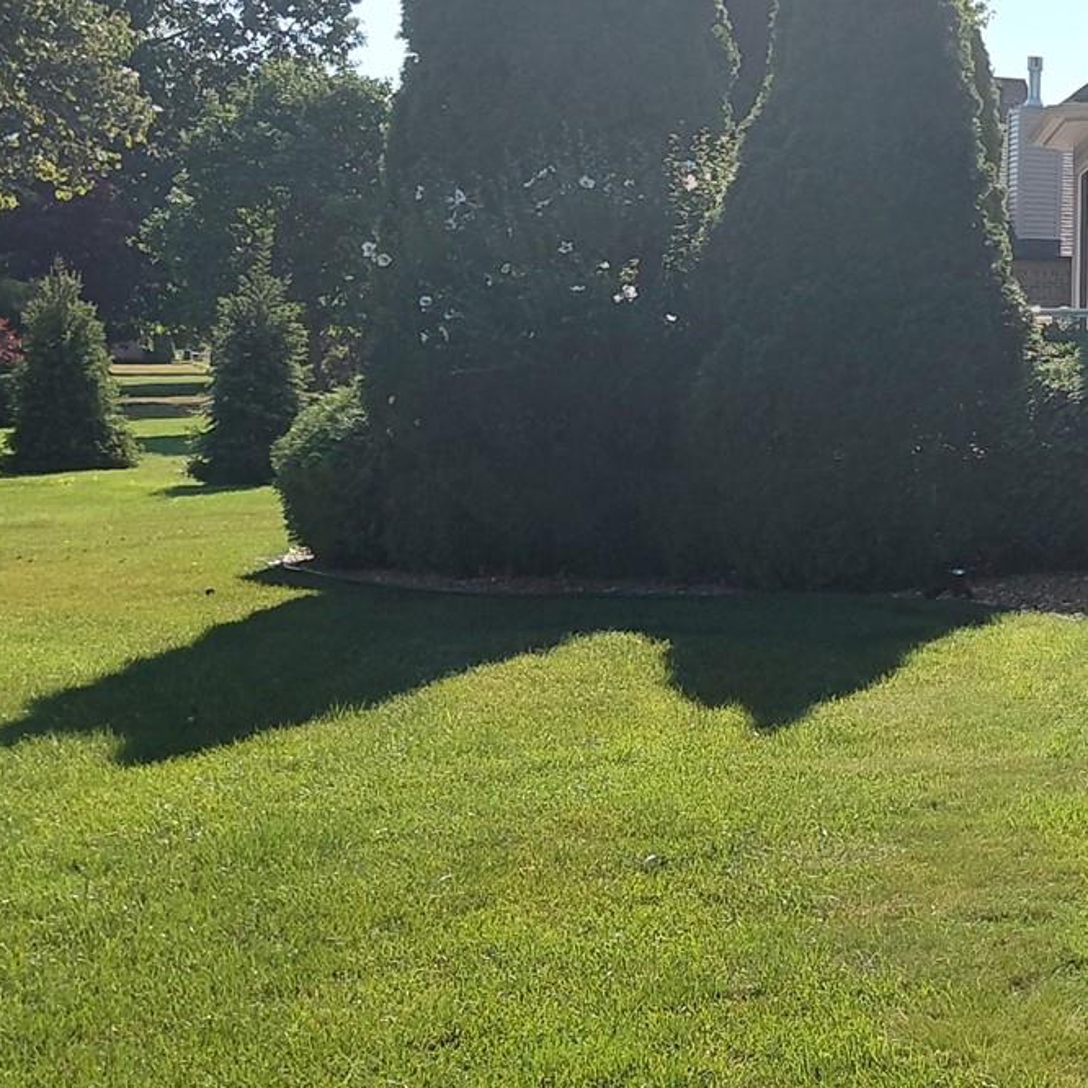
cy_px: 338
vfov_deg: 25.2
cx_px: 1550
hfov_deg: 21.8
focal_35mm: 68
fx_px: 2418
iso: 50
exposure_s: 1/1875
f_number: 1.8
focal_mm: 4.69
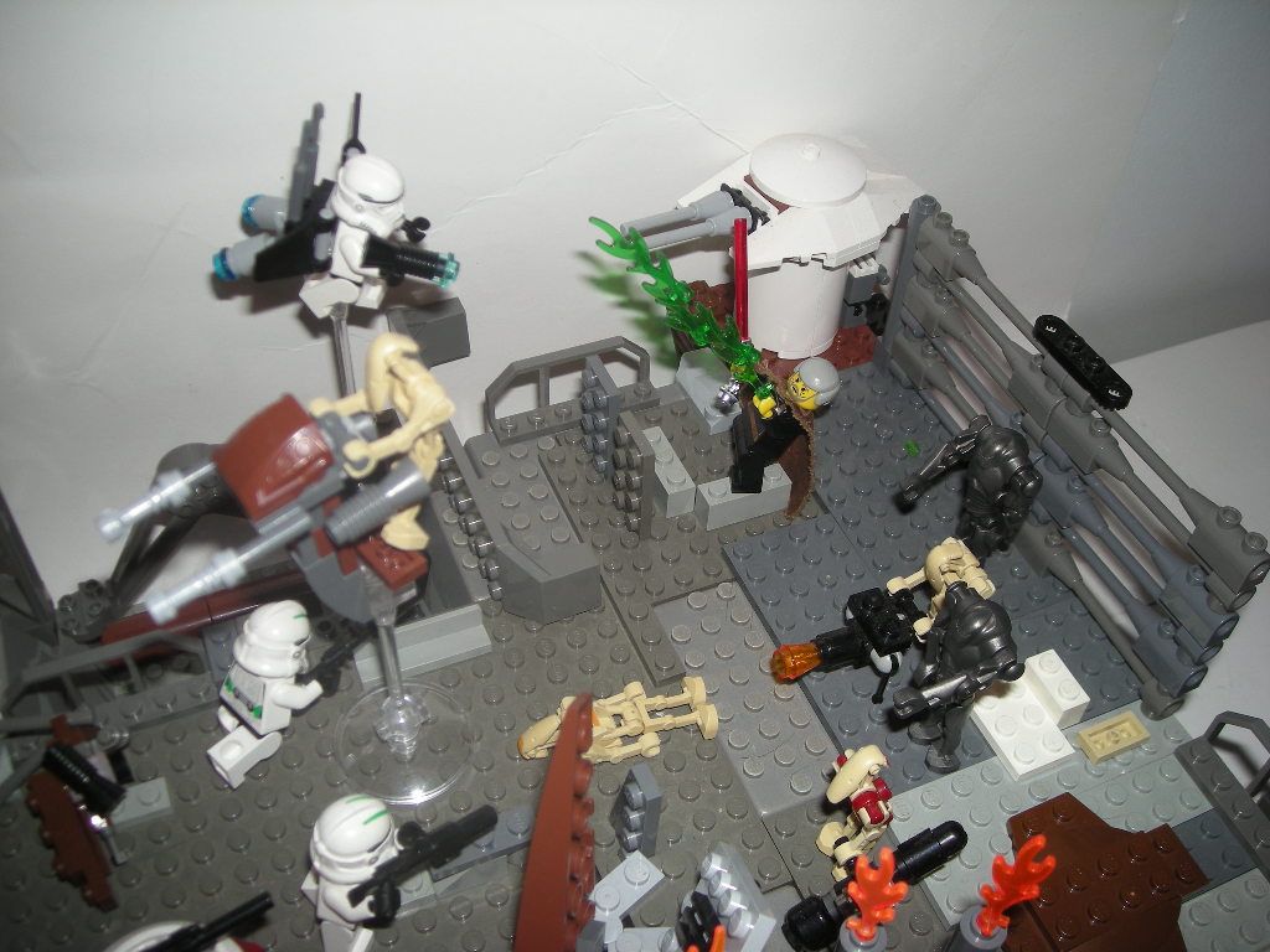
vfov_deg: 40.7
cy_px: 476
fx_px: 1284
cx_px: 635
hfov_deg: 52.6
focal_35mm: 35
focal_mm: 5.7
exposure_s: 1/60
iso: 50
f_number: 2.8
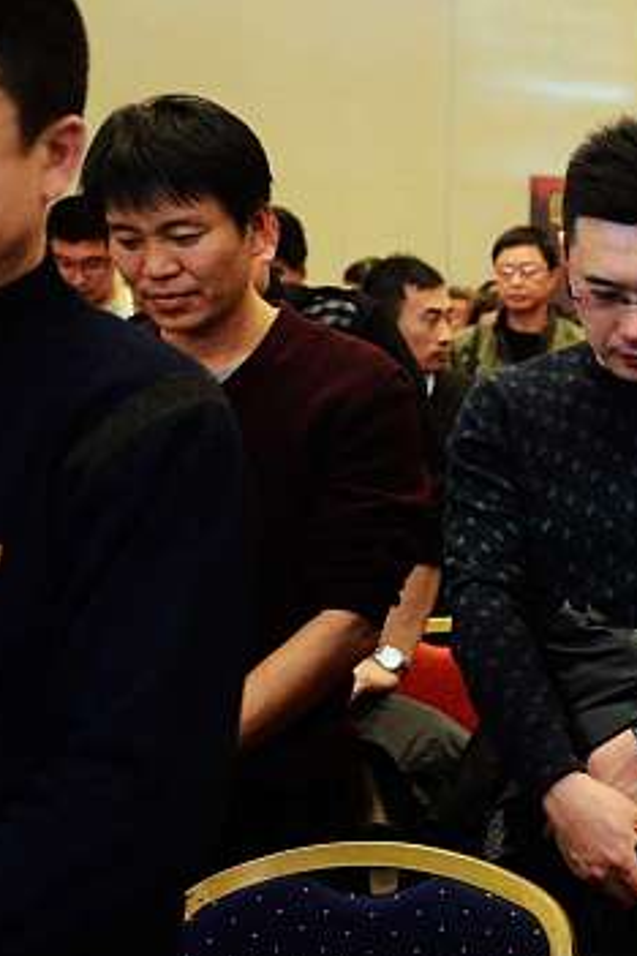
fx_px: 2176
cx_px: 1092
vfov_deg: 24.7
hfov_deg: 14.8
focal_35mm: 82
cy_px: 387
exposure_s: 1/50
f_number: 2.8
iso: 3600
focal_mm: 24
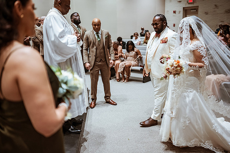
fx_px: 224
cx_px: 115
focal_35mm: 35
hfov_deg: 54.4
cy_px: 76
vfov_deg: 37.9
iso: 1250
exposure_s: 1/500
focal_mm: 35
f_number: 1.8
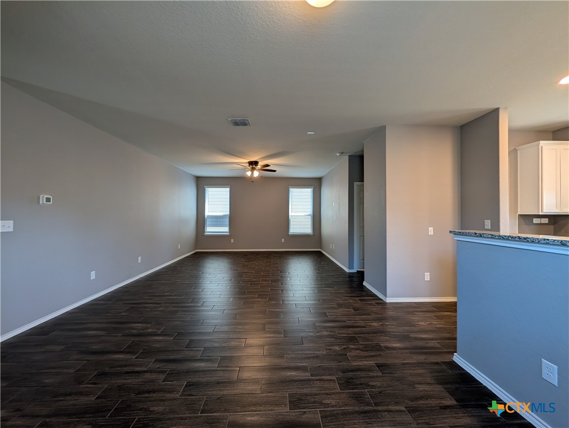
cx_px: 284
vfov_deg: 94.6
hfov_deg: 110.5
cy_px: 214
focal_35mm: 12
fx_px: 197
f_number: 1.7
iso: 82
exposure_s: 1/120
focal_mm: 2.02
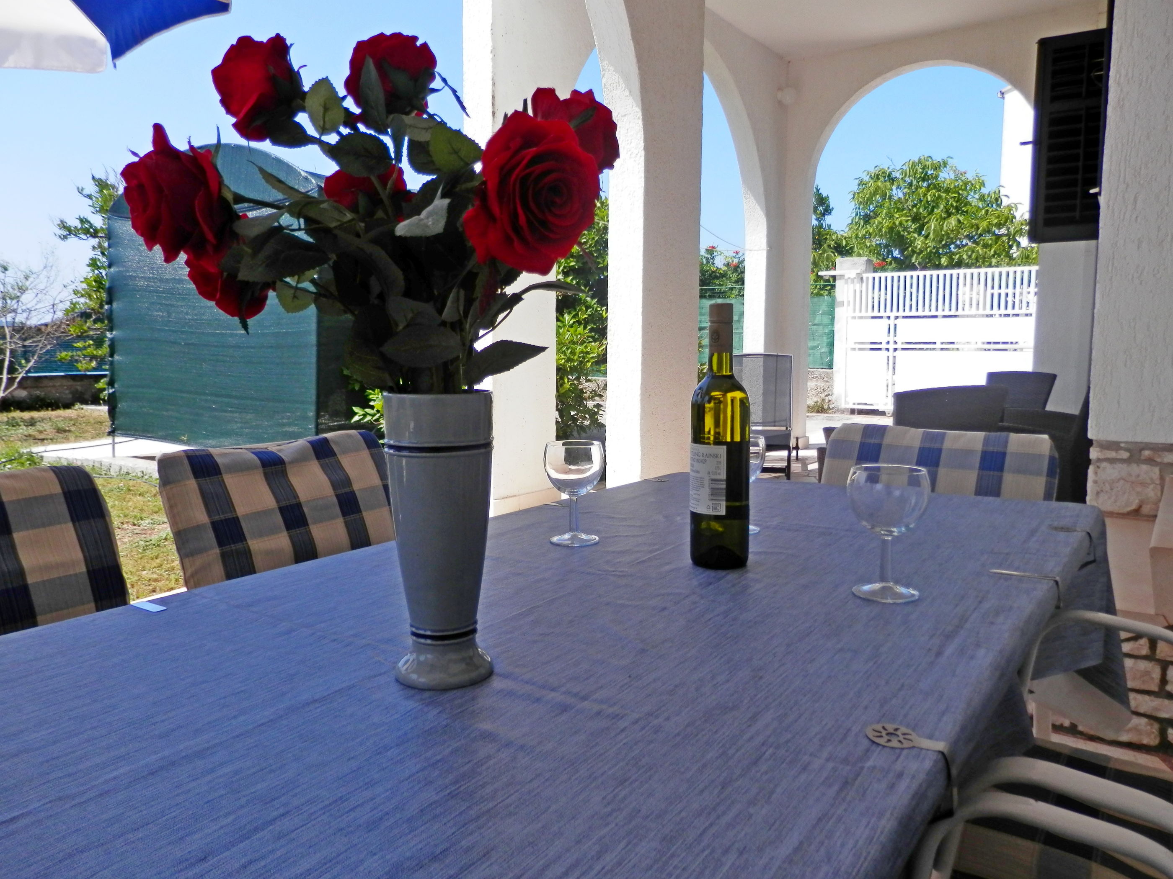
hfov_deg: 69.4
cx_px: 586
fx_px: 847
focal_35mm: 25
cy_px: 440
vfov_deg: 54.9
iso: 80
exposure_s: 1/800
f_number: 3
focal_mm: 4.5
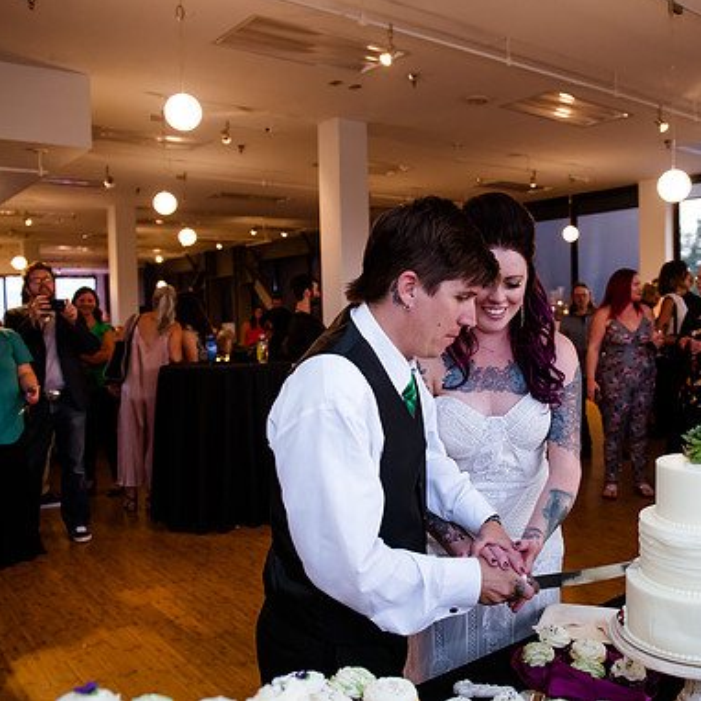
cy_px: 348
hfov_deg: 50.5
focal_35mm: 32
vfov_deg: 51.1
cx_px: 445
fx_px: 733
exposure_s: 1/250
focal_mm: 24
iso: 3200
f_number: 3.5
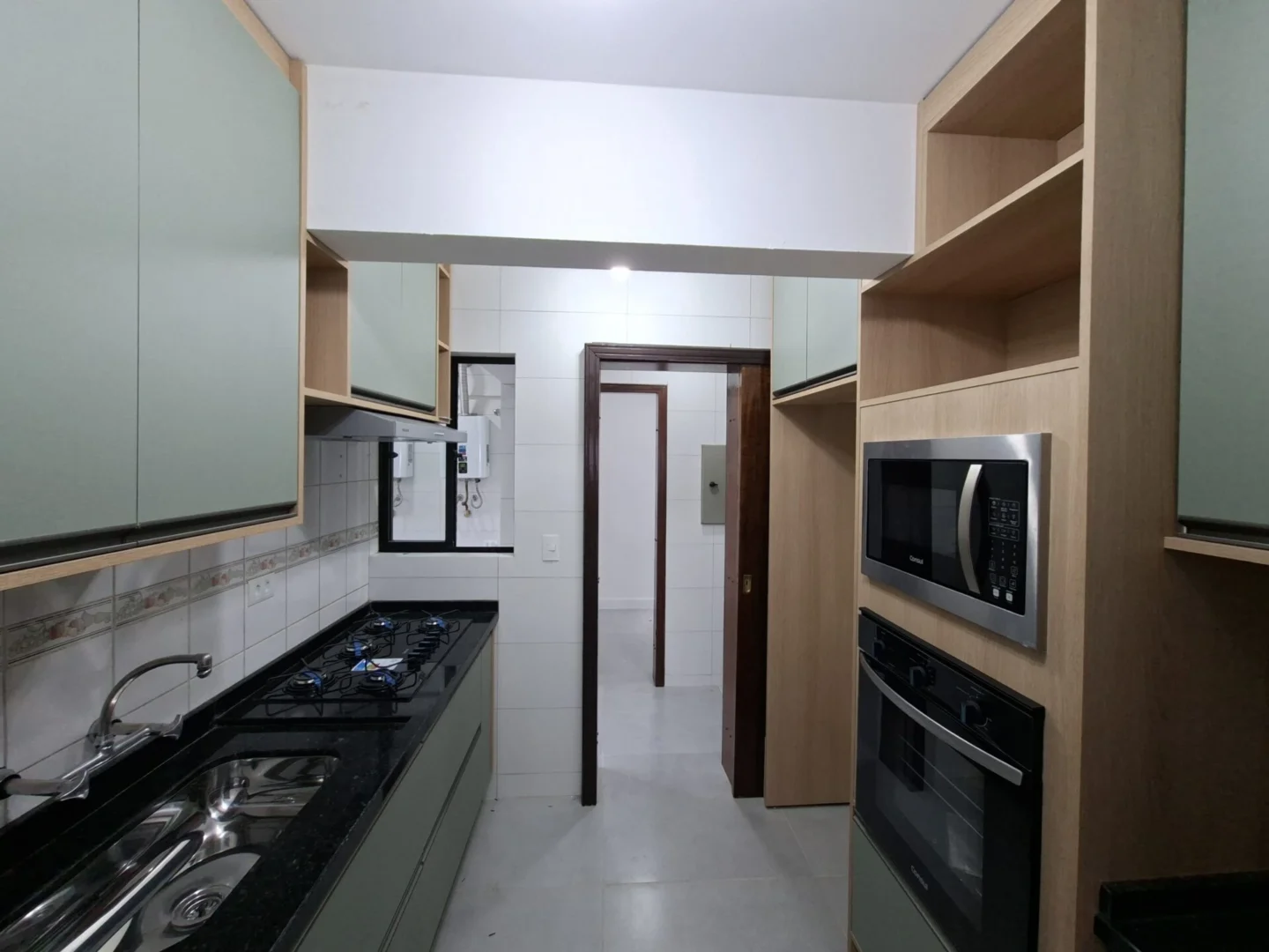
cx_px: 634
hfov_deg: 106.2
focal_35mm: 13
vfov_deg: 89.9
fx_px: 477
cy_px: 476
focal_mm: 1.74
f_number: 2.2
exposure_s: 1/40
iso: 80
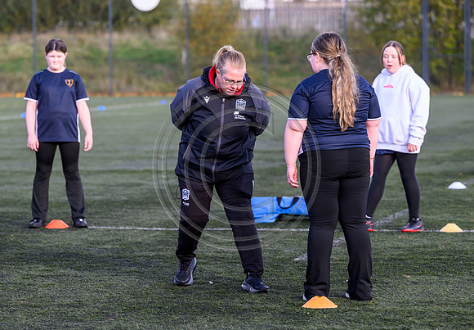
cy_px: 171
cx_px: 238
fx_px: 2188
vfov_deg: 8.6
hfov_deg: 12.4
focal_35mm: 164
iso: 500
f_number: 3.5
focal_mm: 125
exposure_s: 1/1000
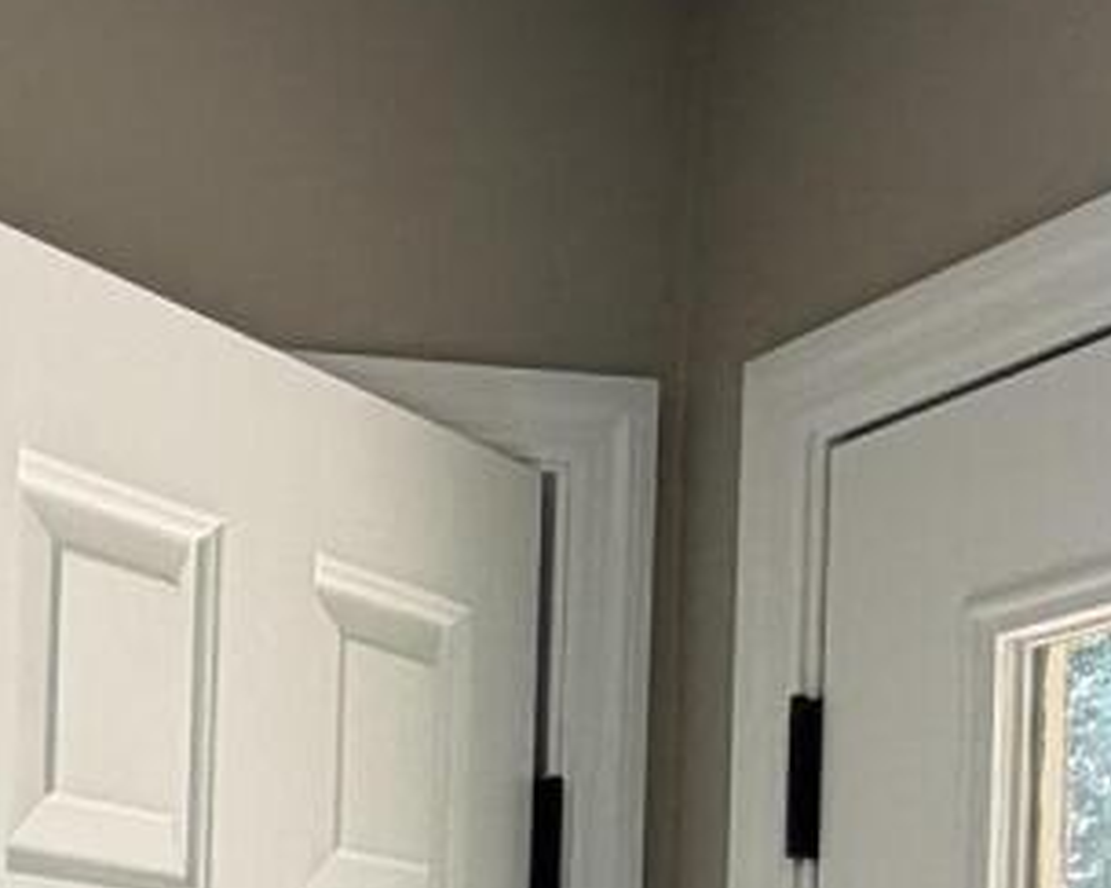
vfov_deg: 15.9
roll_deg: -0.8
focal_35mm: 90
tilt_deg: -1.6
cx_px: -373
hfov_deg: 19.5
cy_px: 1268
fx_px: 2958
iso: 64
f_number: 2.2
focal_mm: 2.22
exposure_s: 1/121
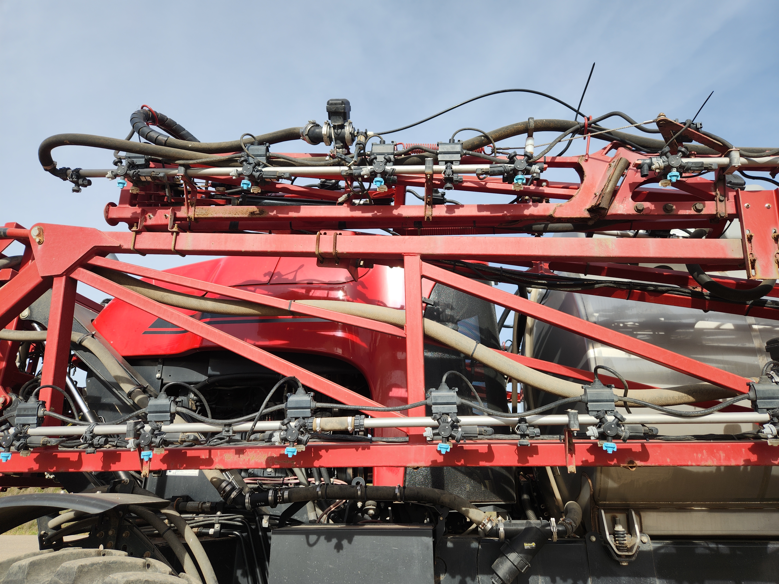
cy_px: 292
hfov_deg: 73.9
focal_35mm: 23
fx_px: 518
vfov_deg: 58.9
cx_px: 390
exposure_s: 1/1202
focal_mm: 5.4
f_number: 1.8
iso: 20
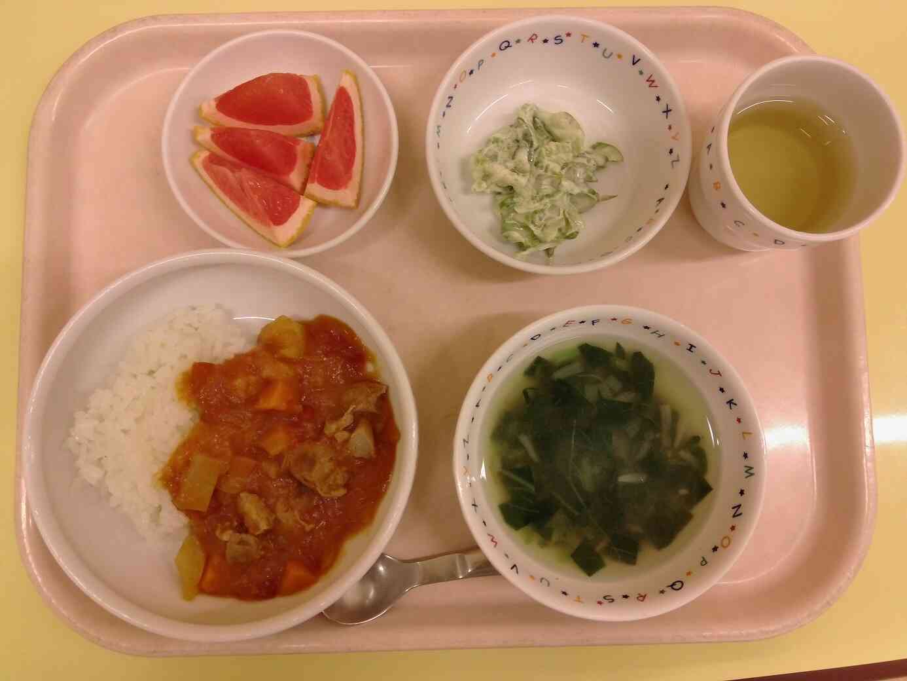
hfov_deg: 67.3
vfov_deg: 53.1
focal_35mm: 26
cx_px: 454
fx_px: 681
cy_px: 340
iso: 260
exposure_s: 1/50
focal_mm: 3
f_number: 2
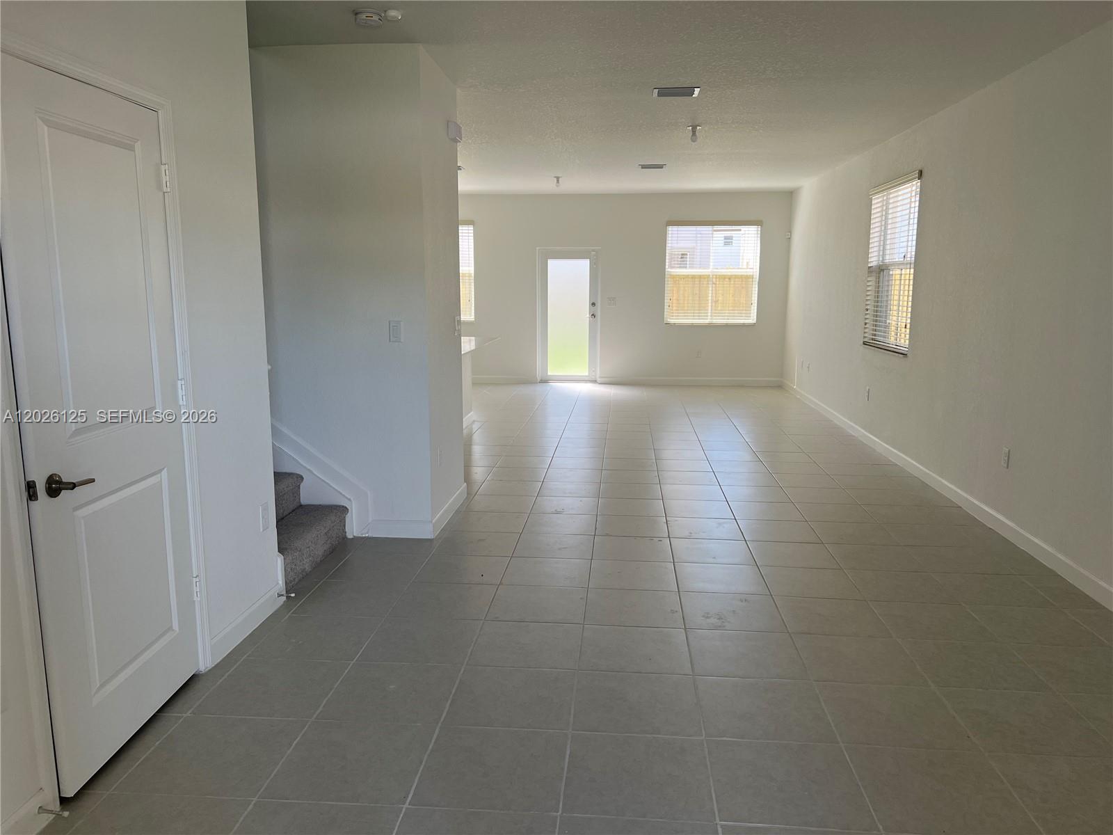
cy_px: 418
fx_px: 836
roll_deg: +0.9
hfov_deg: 67.3
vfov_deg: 53.1
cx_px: 556
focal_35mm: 26
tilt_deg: -9.6
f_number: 1.5
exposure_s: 1/193
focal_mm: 5.7
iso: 50
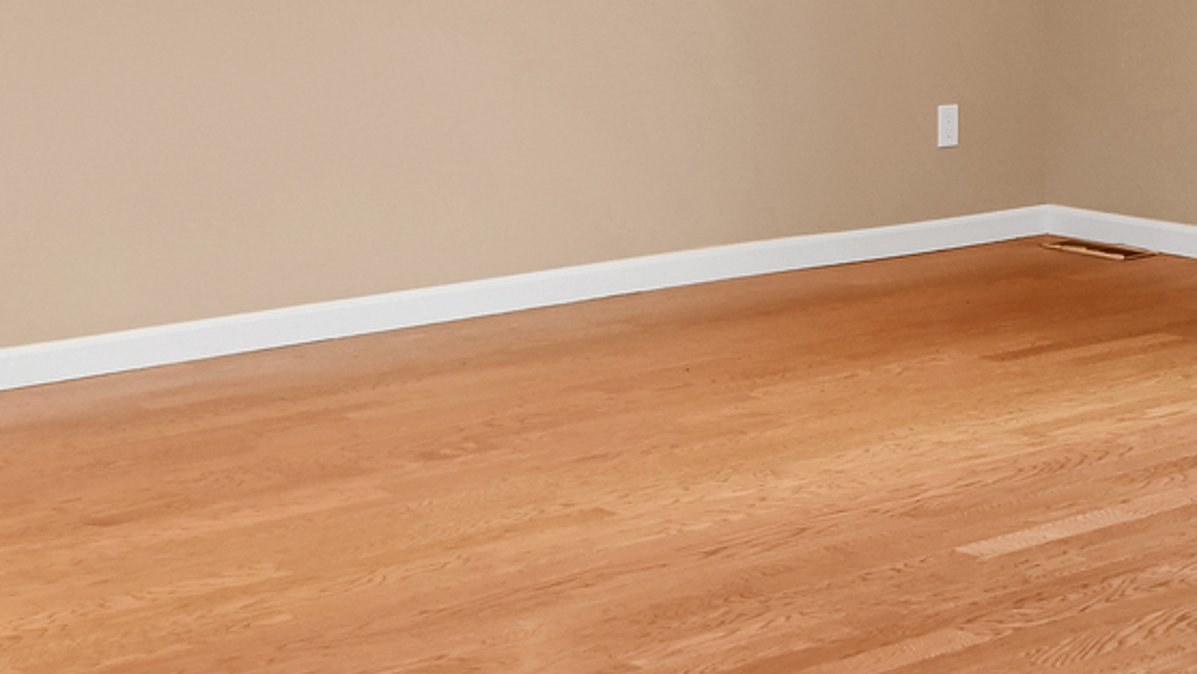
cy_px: -185
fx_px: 2571
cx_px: 1018
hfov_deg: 25.6
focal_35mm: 81
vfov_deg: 14.4
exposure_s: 1/320
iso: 320
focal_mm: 14
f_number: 8
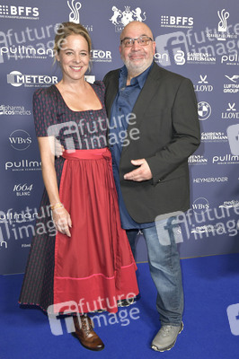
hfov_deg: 38.8
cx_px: 120
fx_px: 339
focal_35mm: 34
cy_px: 180
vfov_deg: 55.8
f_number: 6.3
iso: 2000
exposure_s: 1/200
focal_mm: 34
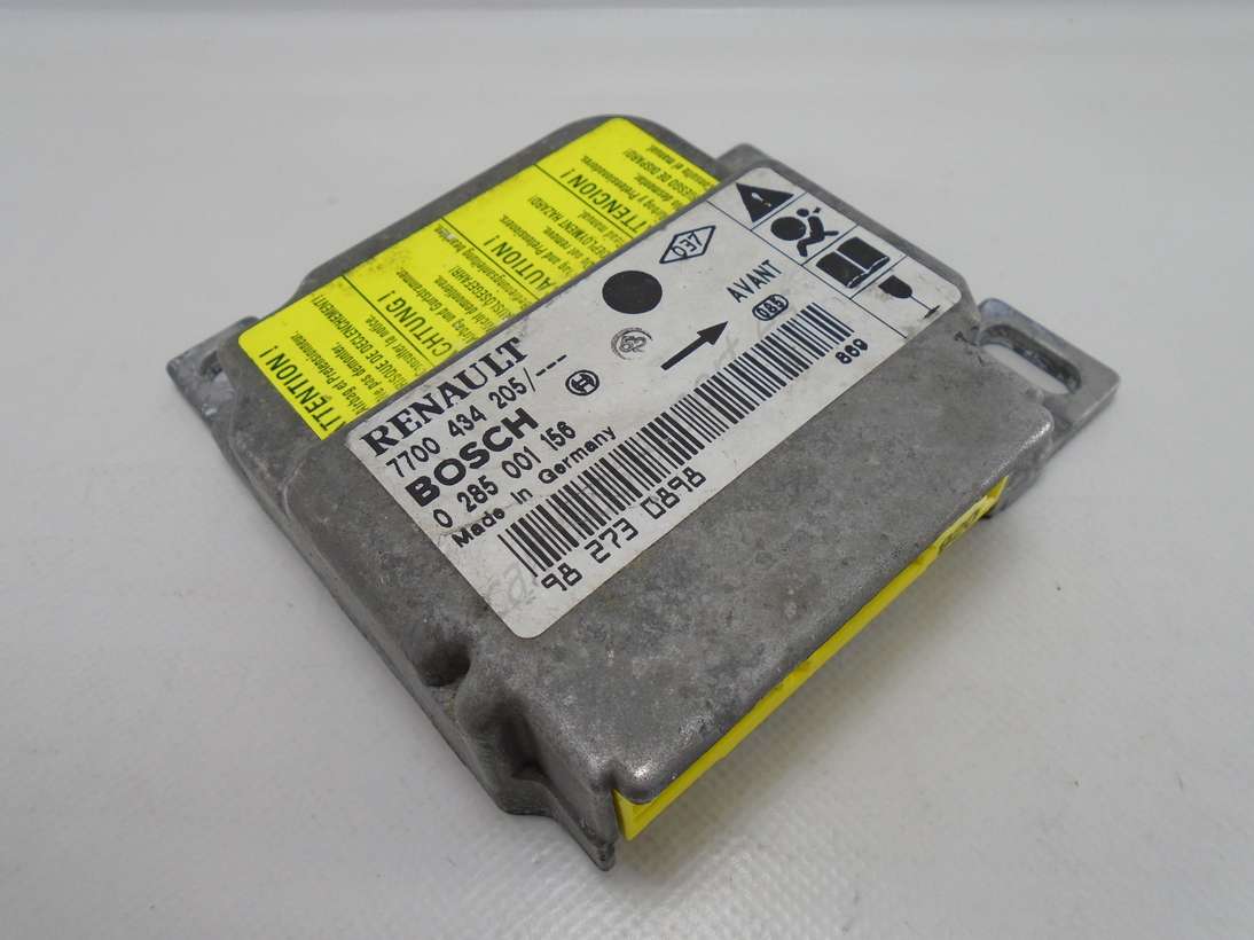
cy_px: 470
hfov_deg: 67.3
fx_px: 942
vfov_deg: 53.0
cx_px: 627
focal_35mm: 26
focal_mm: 4.6
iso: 100
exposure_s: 1/125
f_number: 3.2
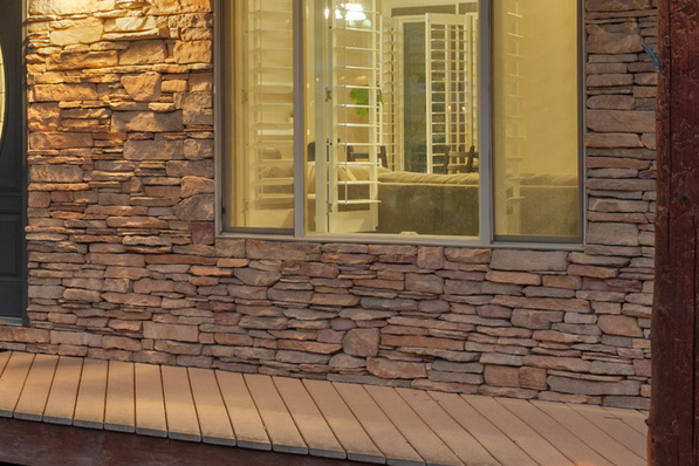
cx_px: -146
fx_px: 2000
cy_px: 83
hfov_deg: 18.7
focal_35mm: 103
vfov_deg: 13.2
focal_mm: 30
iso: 250
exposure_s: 1.6
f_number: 7.1
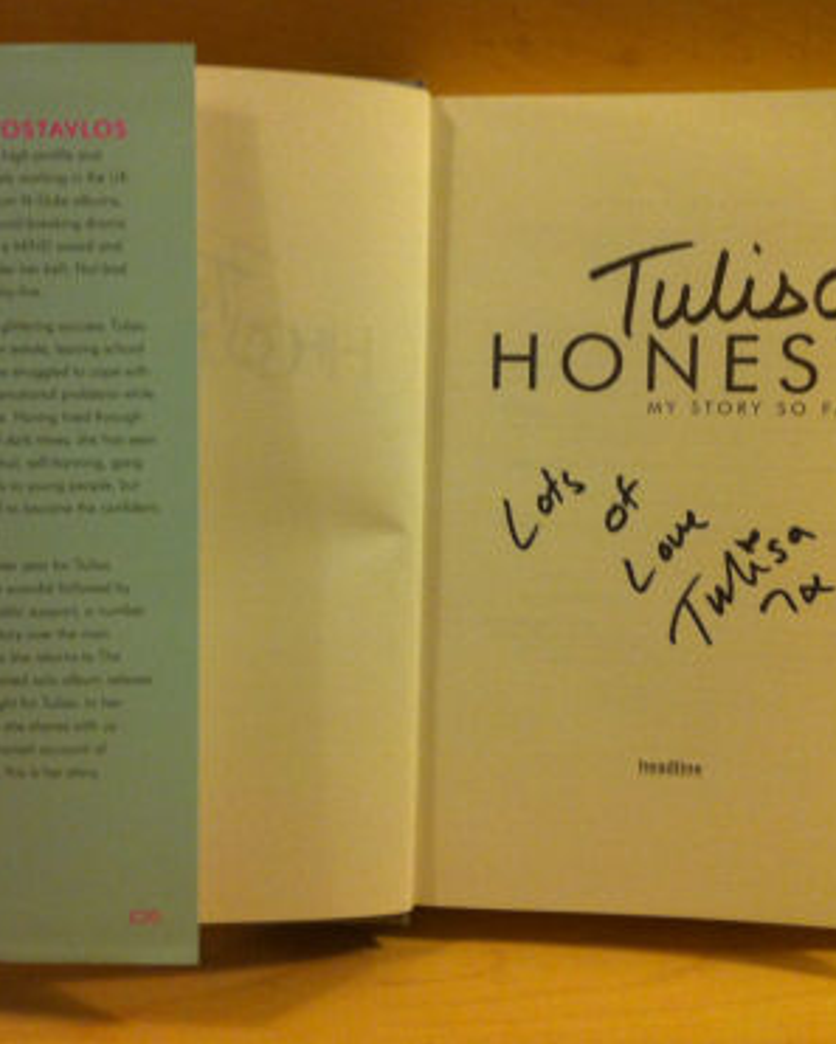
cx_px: 360
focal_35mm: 46
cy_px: 519
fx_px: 1422
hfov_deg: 32.7
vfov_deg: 40.3
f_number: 2.8
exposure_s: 1/15
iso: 200
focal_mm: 3.85
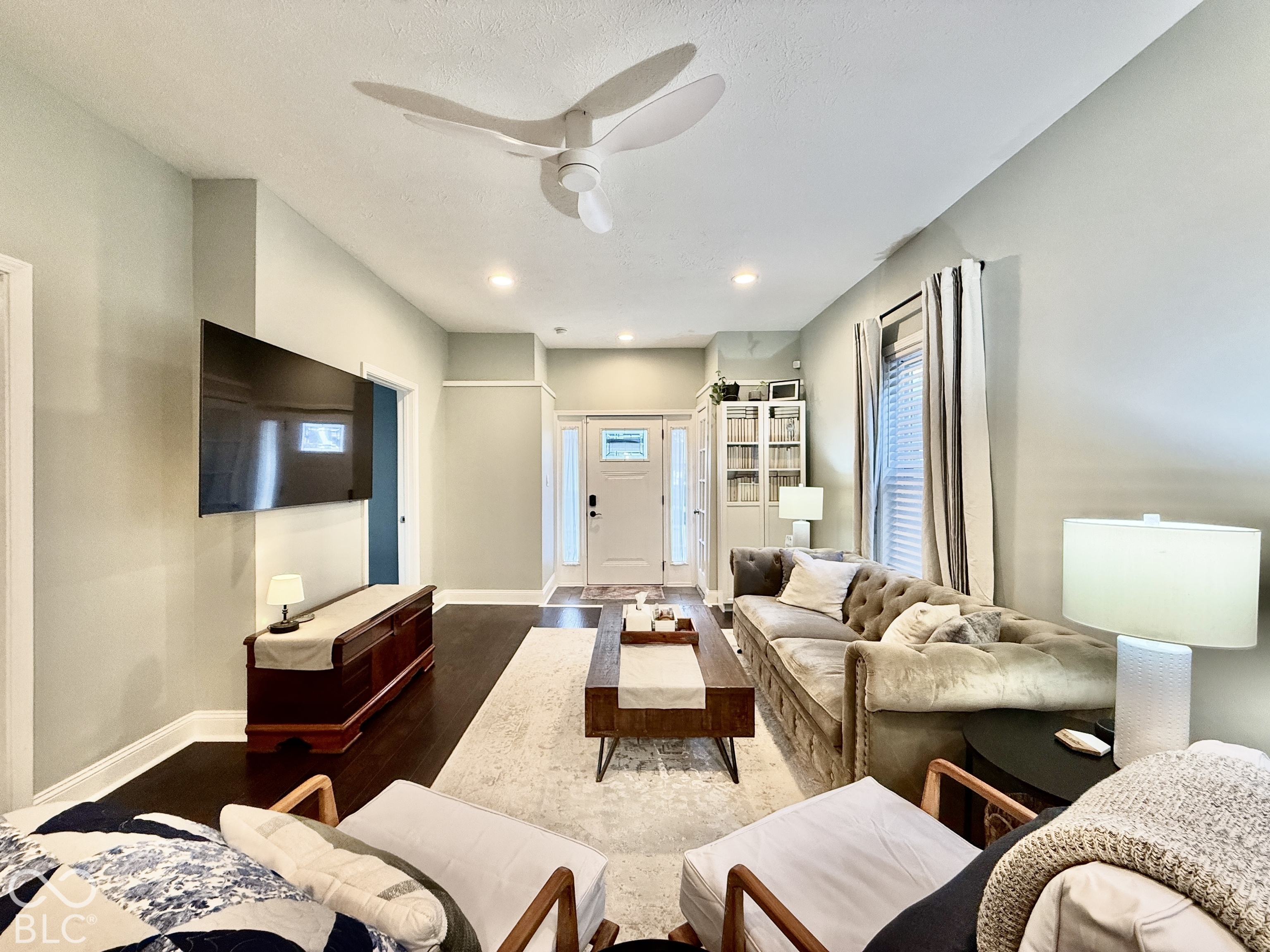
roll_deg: +0.1
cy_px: 476
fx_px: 514
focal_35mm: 14
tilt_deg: +0.1
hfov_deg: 102.1
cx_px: 635
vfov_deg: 85.7
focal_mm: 2.22
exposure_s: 1/120
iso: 320
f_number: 2.2
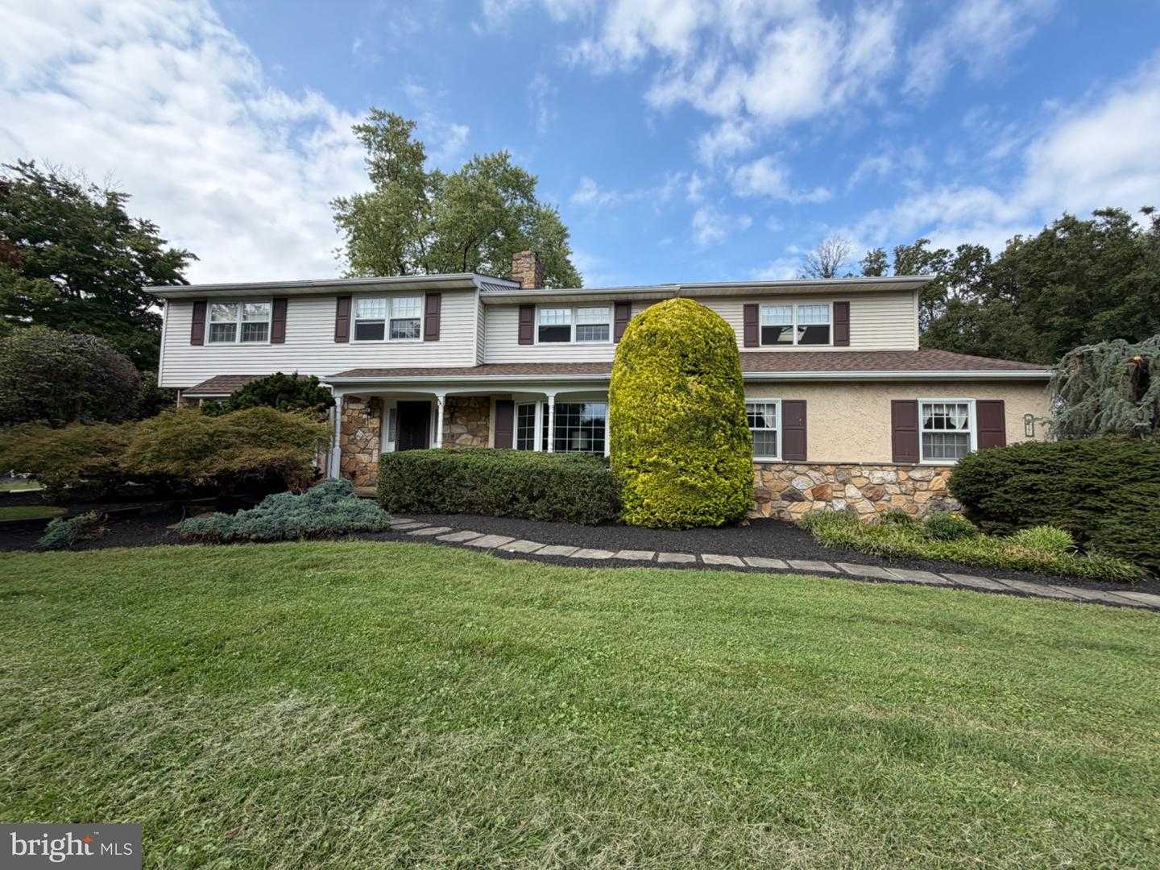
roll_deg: +0.2
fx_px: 469
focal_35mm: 14
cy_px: 435
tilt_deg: +4.2
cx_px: 580
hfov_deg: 102.1
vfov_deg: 85.7
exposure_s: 1/770
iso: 32
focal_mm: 2.22
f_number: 2.2
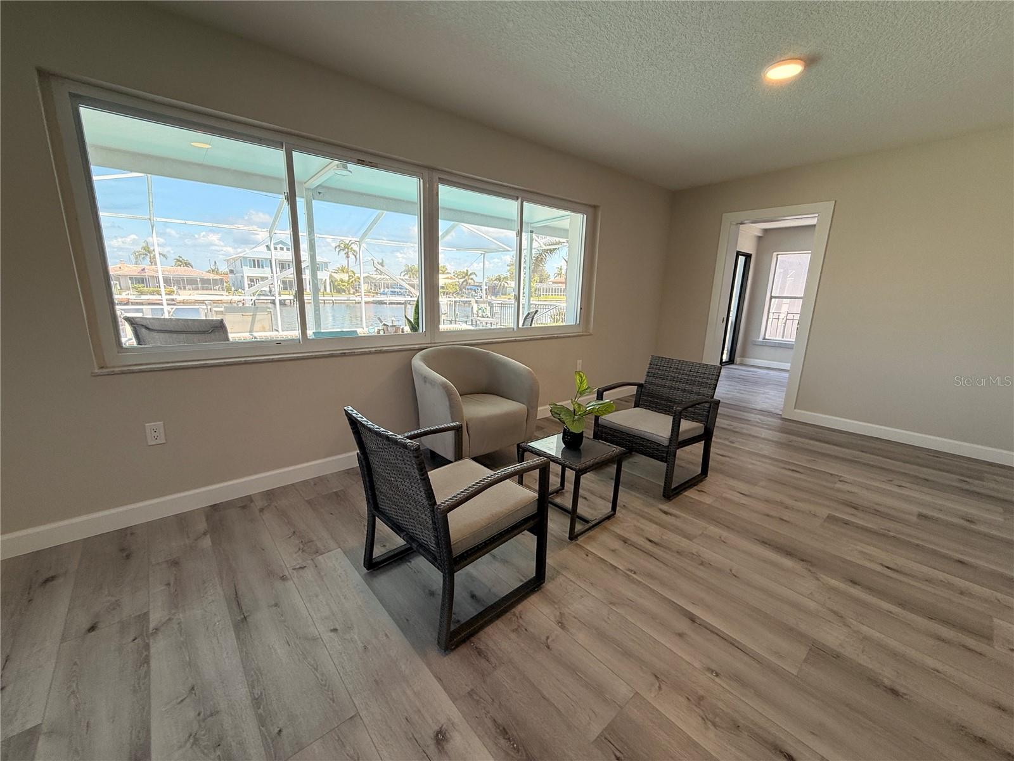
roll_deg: -0.8
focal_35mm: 14
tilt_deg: -12.9
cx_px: 507
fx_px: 410
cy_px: 380
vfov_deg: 85.7
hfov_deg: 102.1
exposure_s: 1/190
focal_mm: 2.22
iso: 64
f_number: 2.2
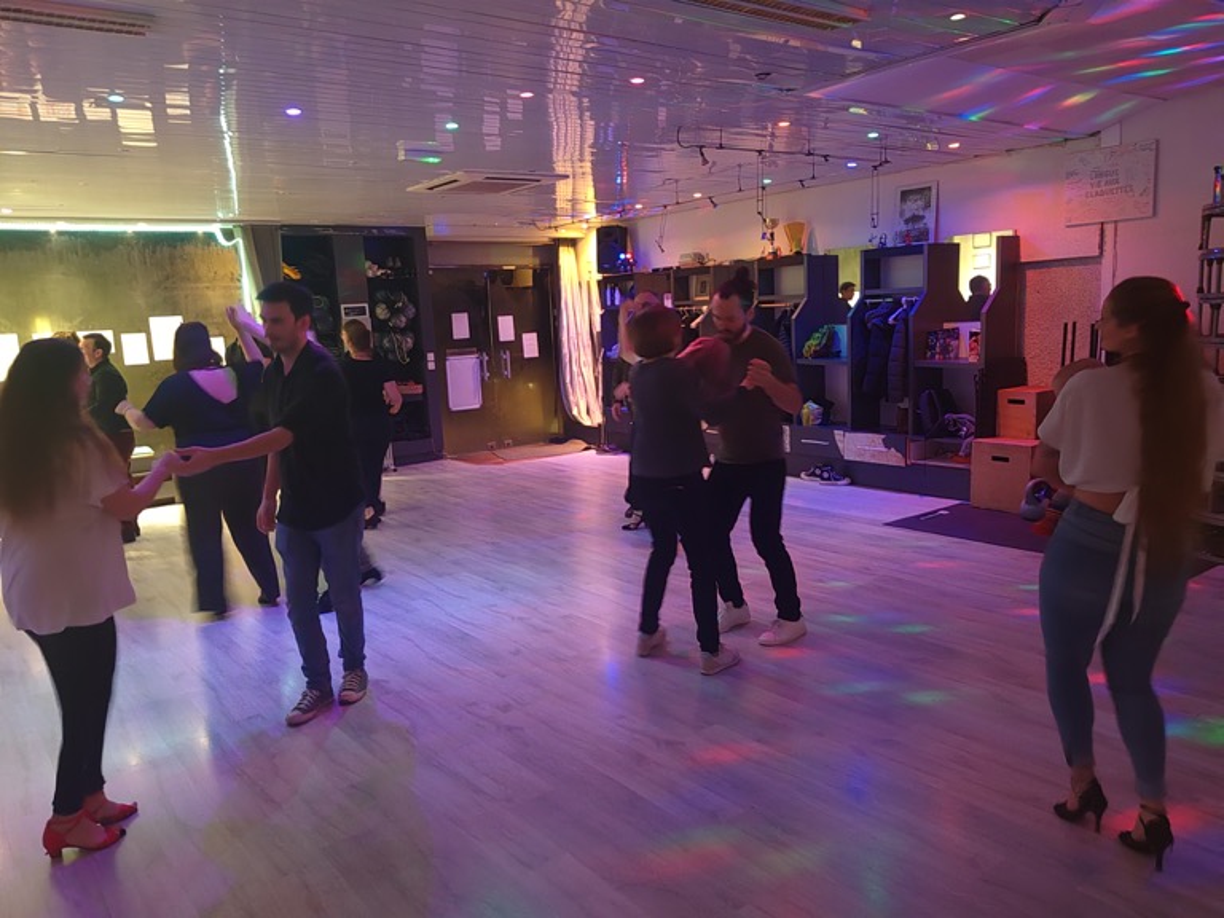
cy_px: 459
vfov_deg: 51.4
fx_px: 955
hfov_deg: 65.3
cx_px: 612
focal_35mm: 27
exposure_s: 1/25
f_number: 1.9
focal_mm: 5.52
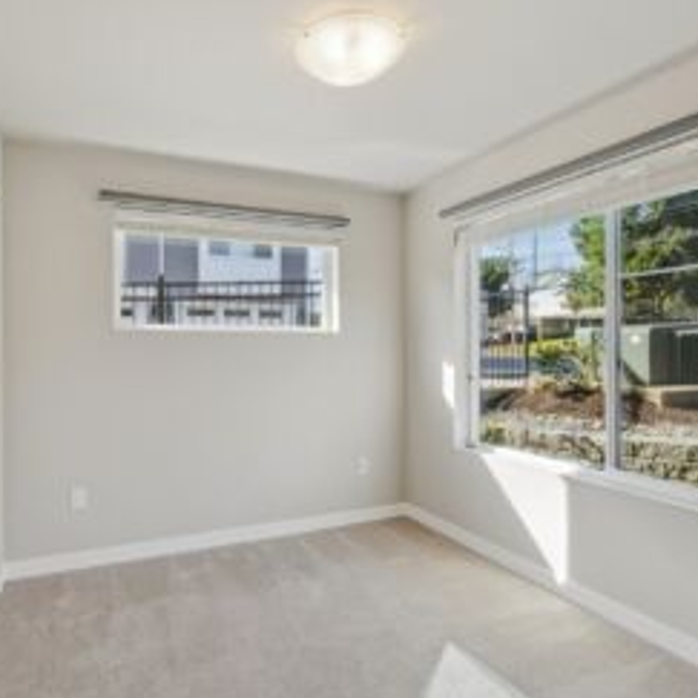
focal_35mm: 21
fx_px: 479
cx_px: 281
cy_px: 355
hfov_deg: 71.4
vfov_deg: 72.1
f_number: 9
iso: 250
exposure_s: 1/50
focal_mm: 10
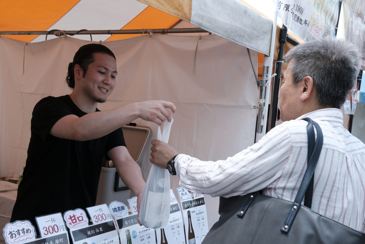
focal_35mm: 38
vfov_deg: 35.1
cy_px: 122
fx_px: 385
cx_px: 182
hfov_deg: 50.7
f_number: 5.6
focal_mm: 25.1
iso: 320
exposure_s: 1/350
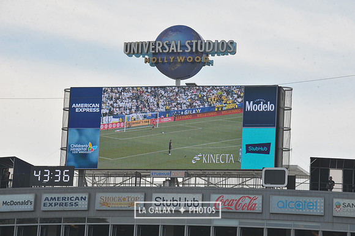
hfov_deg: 11.8
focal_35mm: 175
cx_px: 178
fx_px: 1725
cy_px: 118
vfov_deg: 7.8
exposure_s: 1/500
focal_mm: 175
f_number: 11
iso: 320
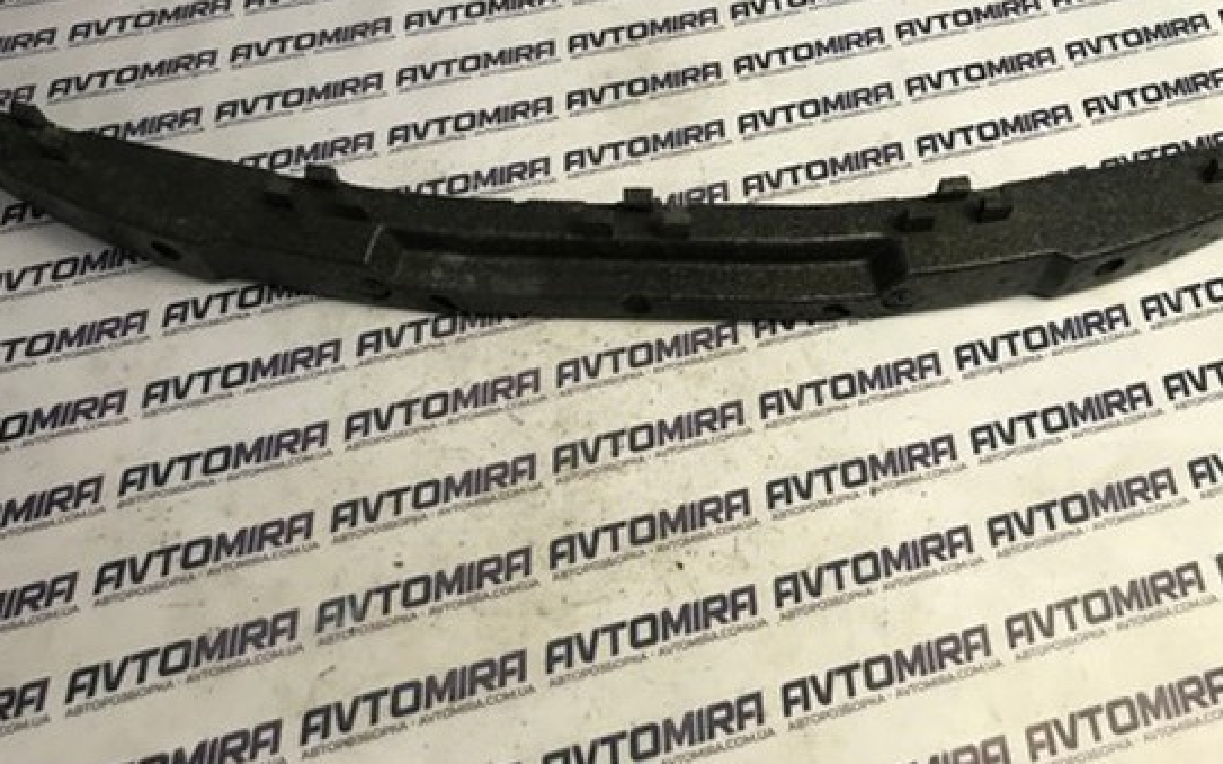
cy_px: 248
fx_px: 1166
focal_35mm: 35
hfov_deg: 55.3
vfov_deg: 35.9
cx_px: 642
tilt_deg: -55.1
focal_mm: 3.99
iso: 25
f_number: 1.8
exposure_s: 1/33
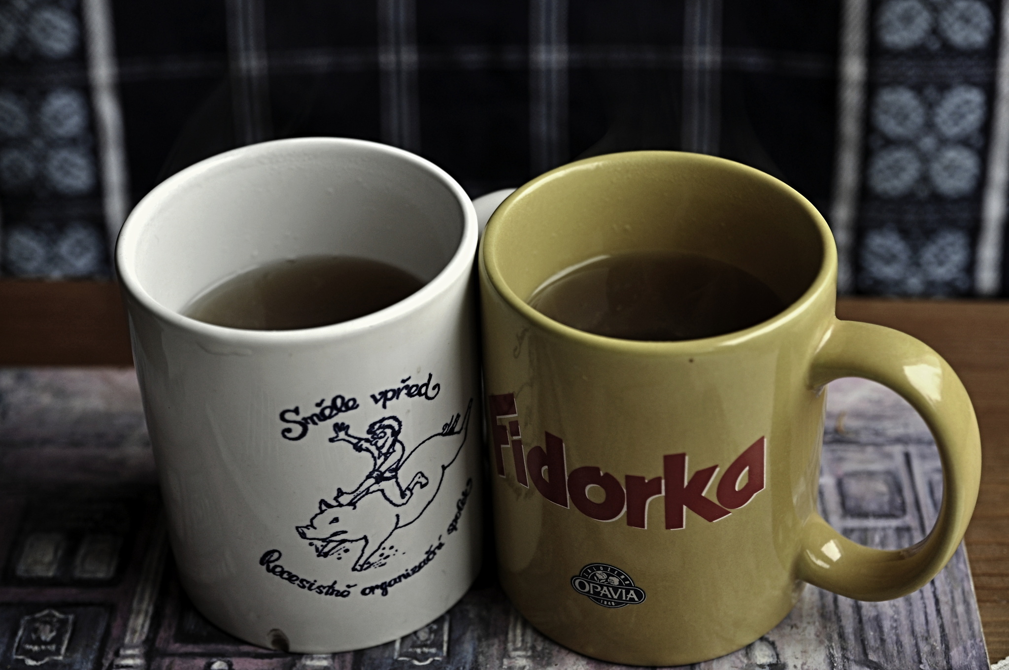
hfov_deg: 27.0
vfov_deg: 18.1
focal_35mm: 75
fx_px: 2099
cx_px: 504
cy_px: 335
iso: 200
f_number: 4.5
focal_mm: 50
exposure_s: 1/40
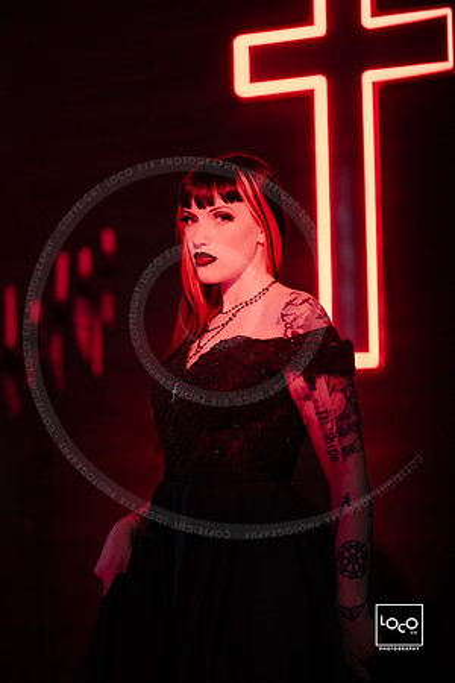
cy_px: 342
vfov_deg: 23.9
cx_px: 228
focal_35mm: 85
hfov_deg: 16.1
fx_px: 1611
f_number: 1.2
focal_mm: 85
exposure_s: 1/320
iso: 320
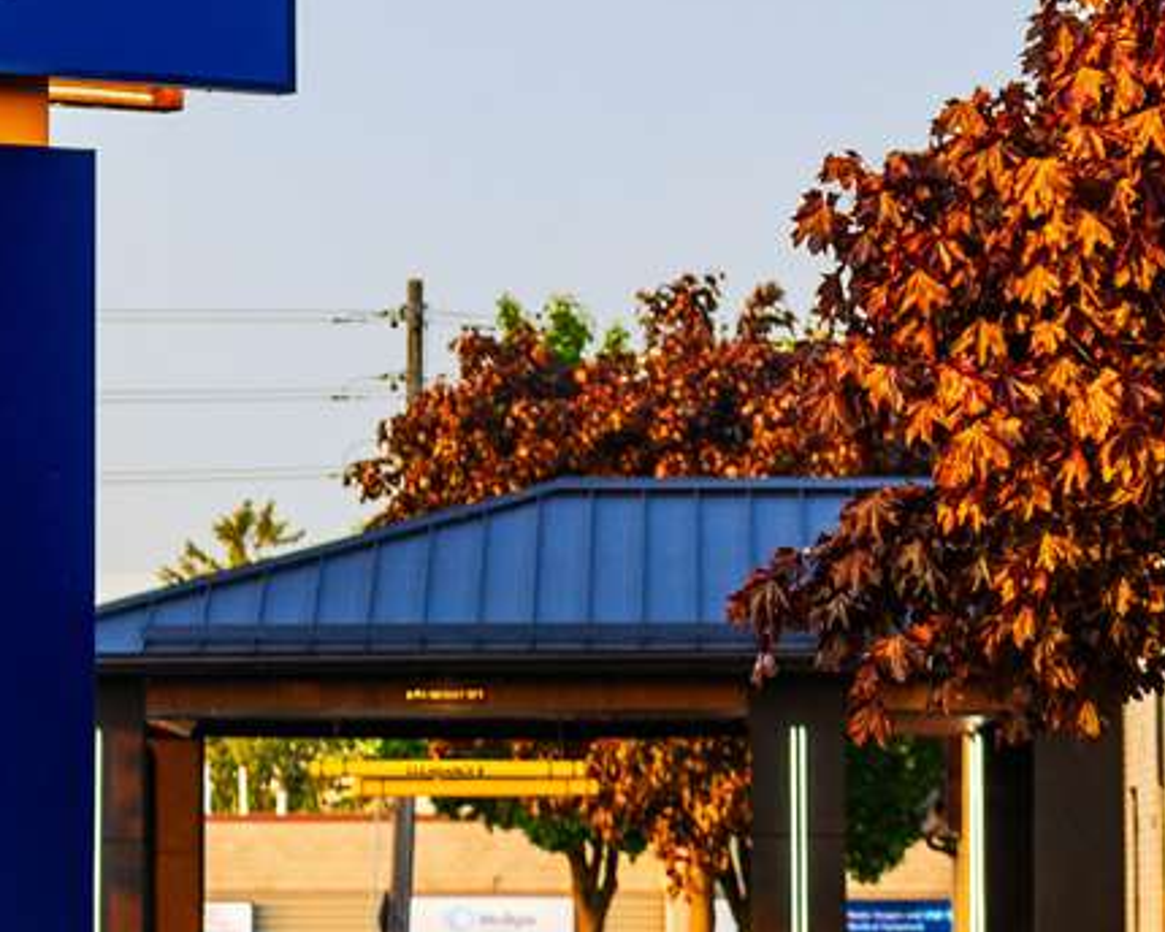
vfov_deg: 6.3
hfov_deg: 7.9
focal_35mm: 245
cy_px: 77
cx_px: 400
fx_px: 8447
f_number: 4.5
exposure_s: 1/200
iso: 400
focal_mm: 75
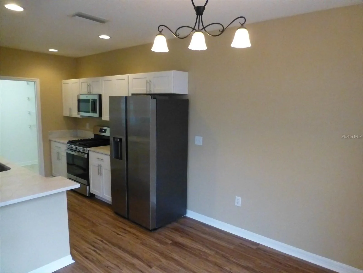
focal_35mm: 24
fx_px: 252
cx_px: 182
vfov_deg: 56.8
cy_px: 136
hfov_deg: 71.6
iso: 1600
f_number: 3.3
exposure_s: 1/160
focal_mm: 4.3
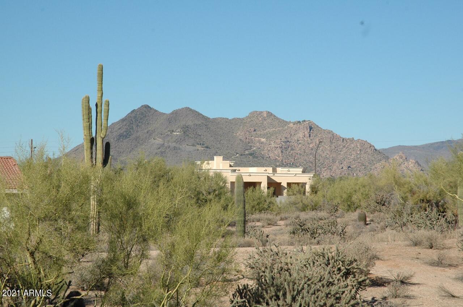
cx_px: 232
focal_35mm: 105
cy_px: 154
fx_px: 1349
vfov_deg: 13.0
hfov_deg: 19.5
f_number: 11
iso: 400
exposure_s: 1/500
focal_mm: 70
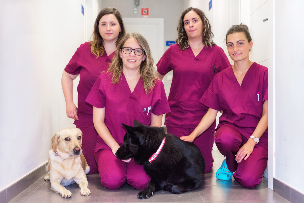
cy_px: 102
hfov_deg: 39.6
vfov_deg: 27.0
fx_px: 422
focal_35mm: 50
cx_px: 152
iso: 800
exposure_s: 1/200
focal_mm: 50
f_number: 2.8
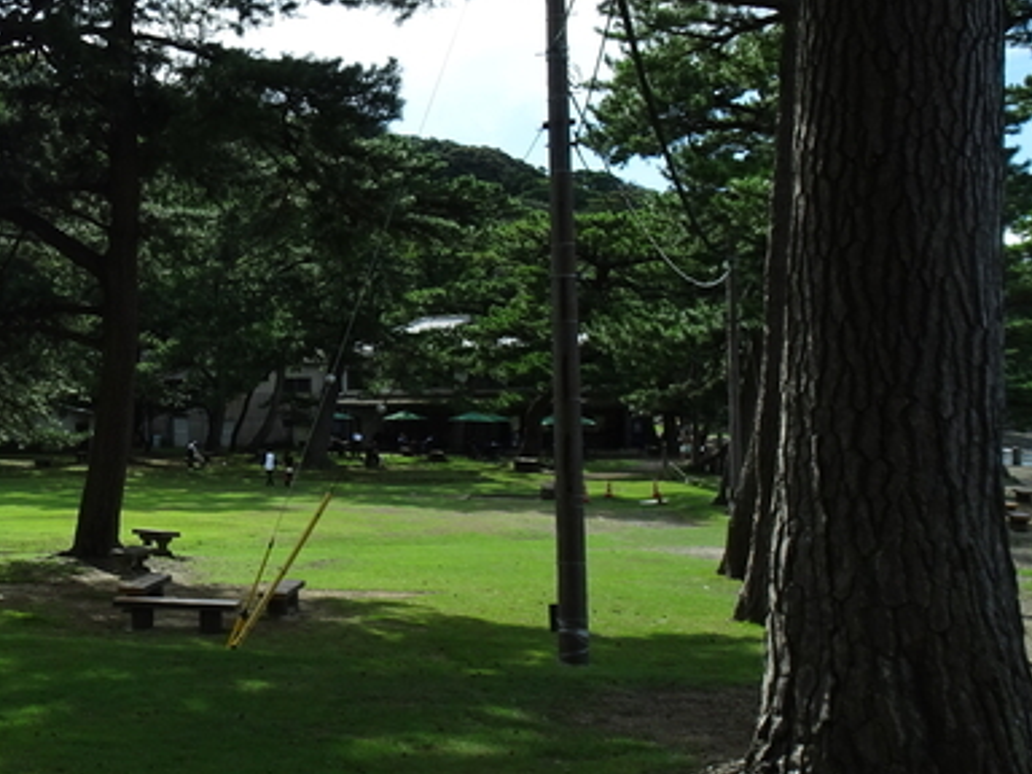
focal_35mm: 50
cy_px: 317
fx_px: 1491
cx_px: -3
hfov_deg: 34.7
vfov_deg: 29.1
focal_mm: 4.1
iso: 80
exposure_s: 1/800
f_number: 3.5
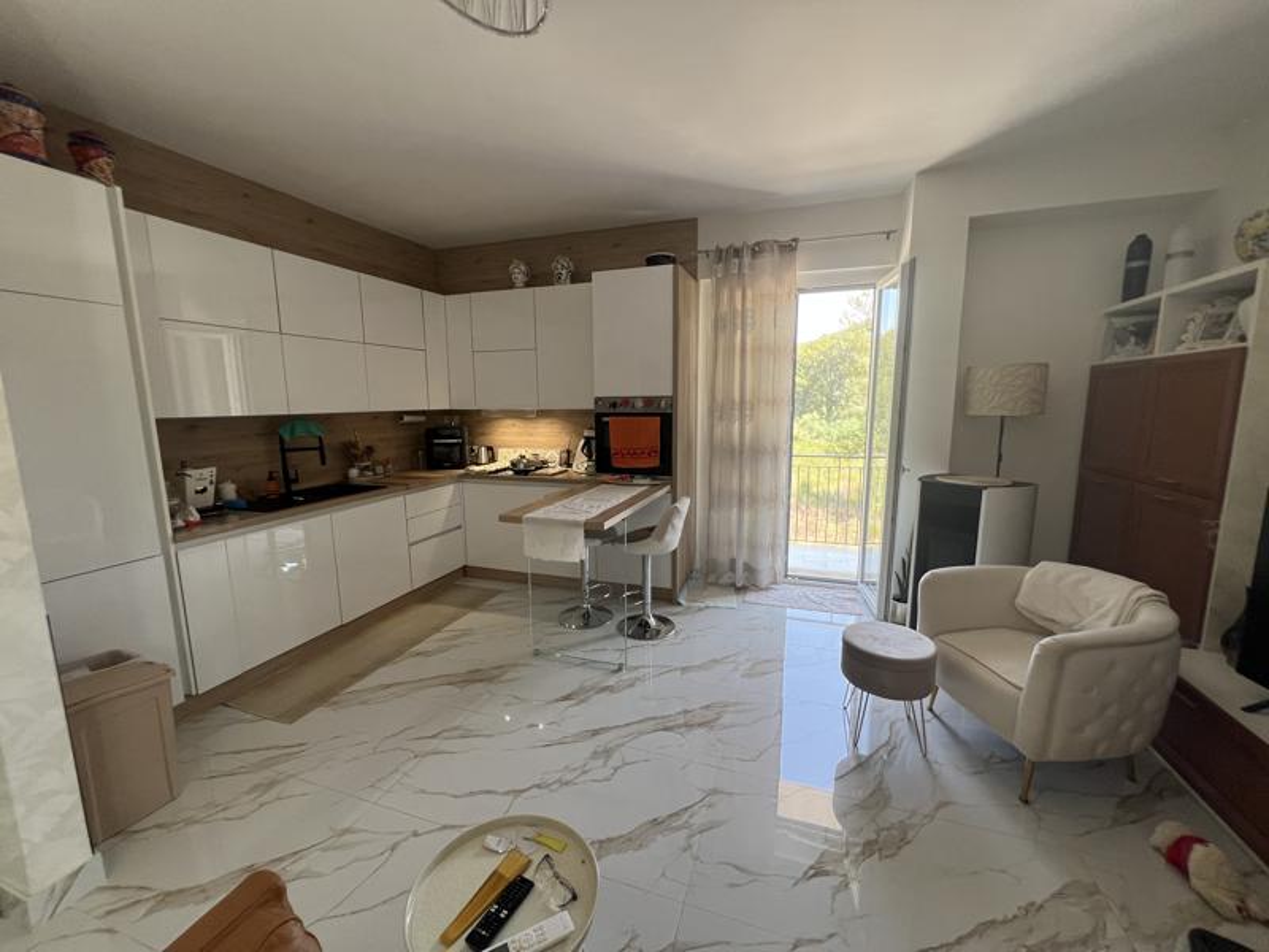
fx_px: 477
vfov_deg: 89.9
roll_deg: +0.6
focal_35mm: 13
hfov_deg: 106.2
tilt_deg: -8.3
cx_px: 634
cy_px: 476
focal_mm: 1.57
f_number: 1.8
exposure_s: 1/99
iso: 100
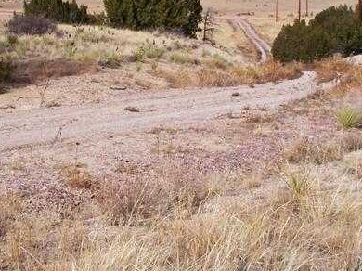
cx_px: 196
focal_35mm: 92
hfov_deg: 21.3
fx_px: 962
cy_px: 108
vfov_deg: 16.0
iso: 100
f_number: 4.8
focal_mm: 7.54
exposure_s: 1/800
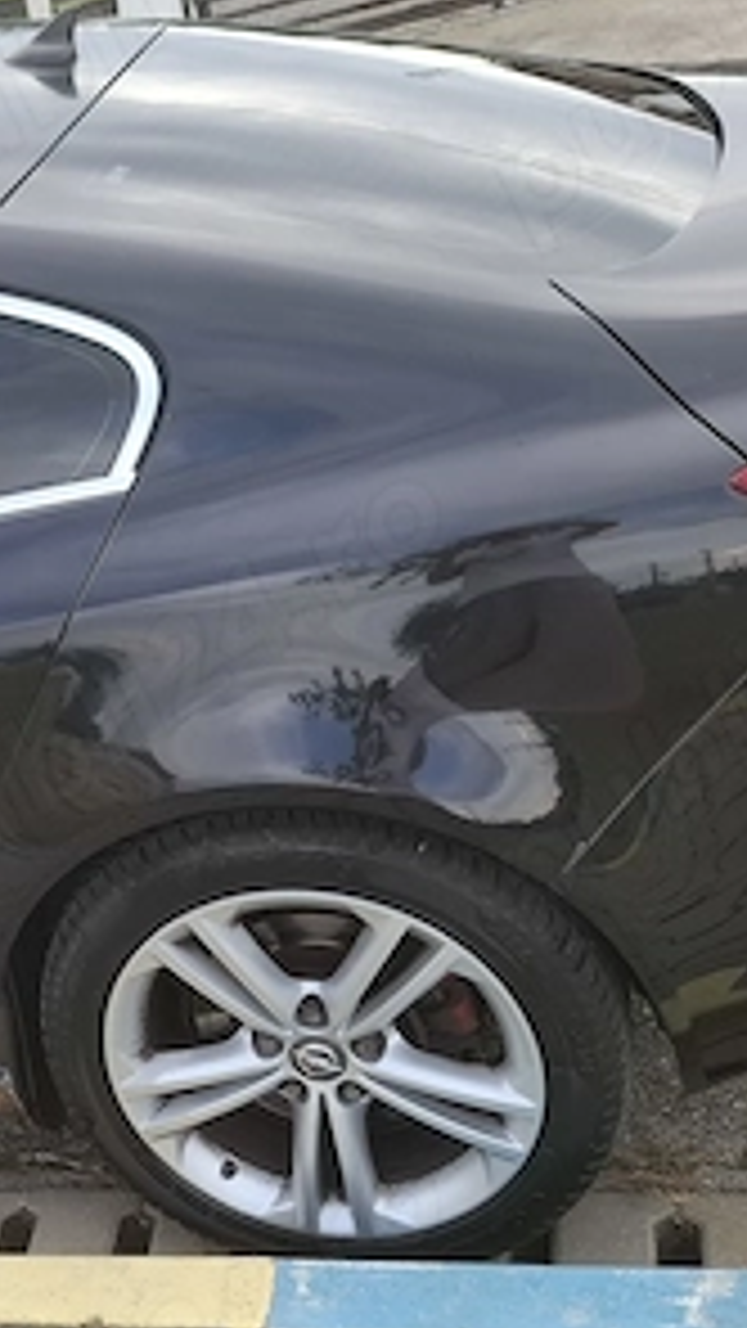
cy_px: 743
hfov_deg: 21.7
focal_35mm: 51
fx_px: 1795
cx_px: -166
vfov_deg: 40.5
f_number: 1.8
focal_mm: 5.54
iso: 50
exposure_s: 1/320
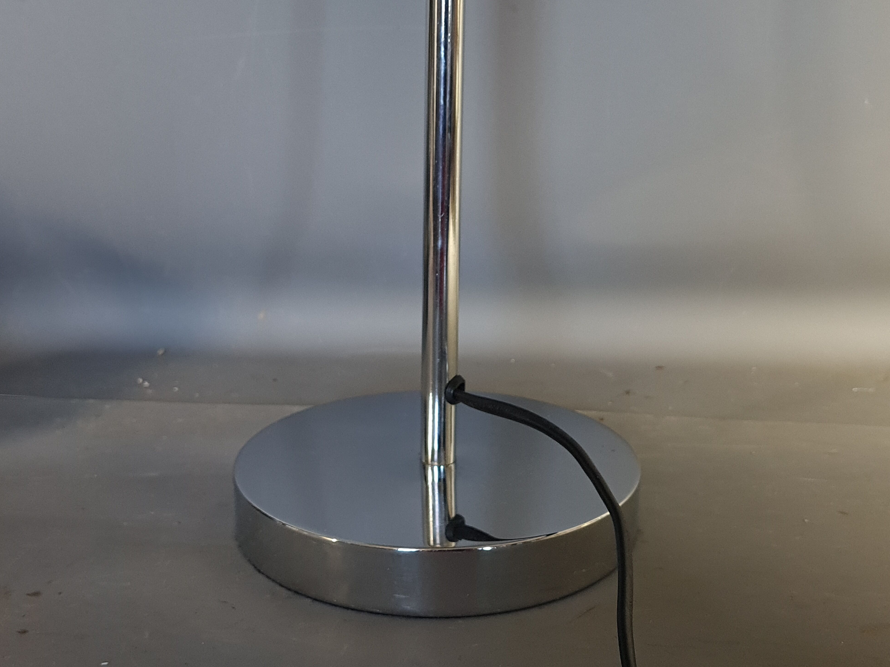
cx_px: 442
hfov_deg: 65.3
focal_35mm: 27
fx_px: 694
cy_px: 327
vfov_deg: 51.3
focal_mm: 5.4
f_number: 1.8
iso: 200
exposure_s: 1/50
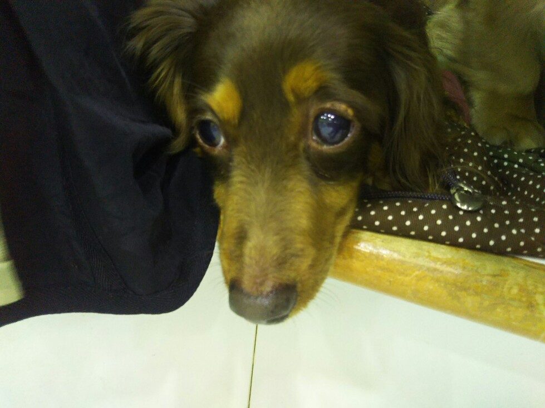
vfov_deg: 46.8
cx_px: 272
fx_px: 472
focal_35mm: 30
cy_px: 204
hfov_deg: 60.0
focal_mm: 4
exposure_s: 1/30
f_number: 2.2
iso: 200
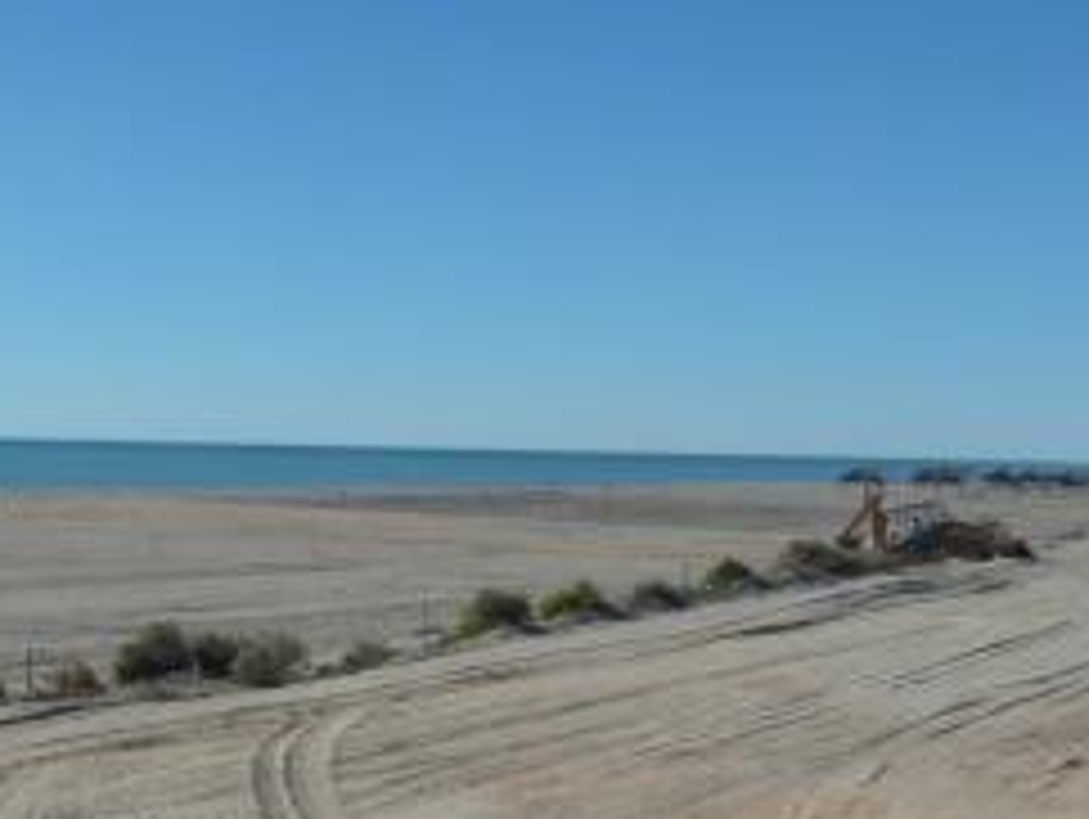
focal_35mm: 66
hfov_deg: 27.3
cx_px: -50
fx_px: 2078
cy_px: 410
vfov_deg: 22.3
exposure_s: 1/640
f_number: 5.6
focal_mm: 4.1
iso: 80
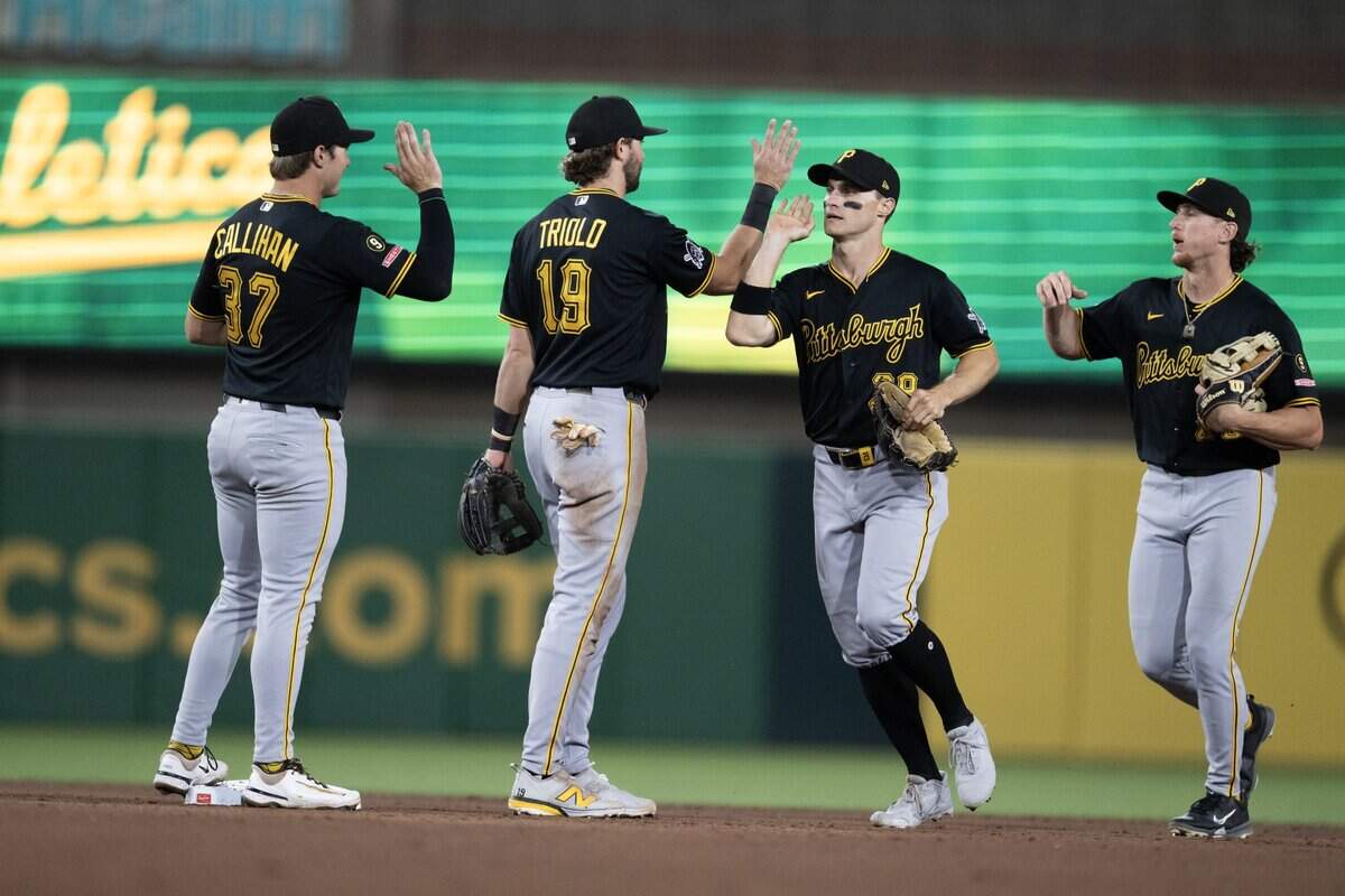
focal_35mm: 400
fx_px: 14943
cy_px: 448
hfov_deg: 5.2
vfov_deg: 3.4
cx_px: 672
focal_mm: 400
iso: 3200
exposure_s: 1/3200
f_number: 2.8
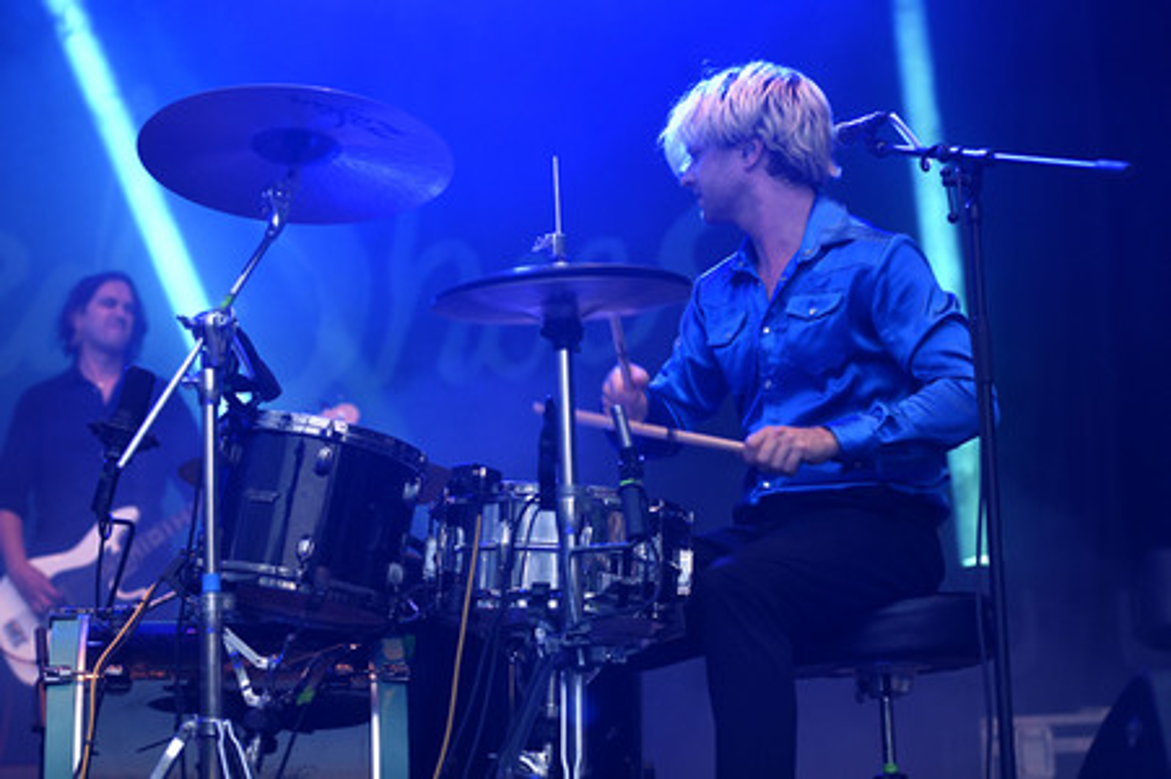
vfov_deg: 19.4
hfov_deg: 28.9
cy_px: 390
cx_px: 586
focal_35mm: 70
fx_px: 2275
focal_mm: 70
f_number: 3.5
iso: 1250
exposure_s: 1/160
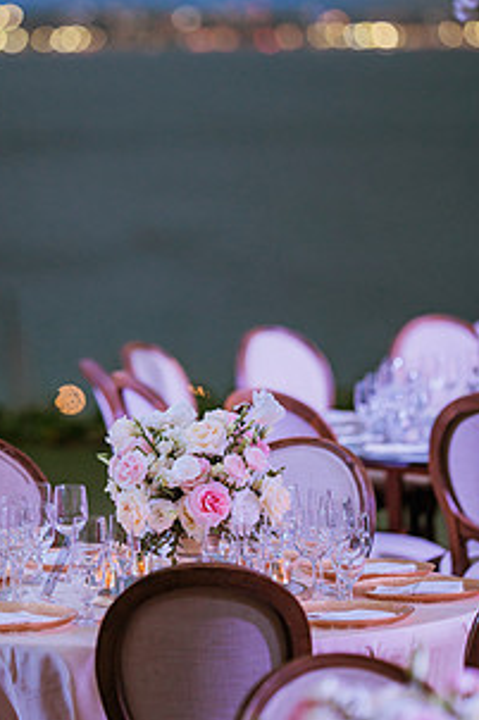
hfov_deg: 6.8
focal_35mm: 201
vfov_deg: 10.2
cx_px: 130
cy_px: 284
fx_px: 4016
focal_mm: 135
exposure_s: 1/160
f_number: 1.8
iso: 500
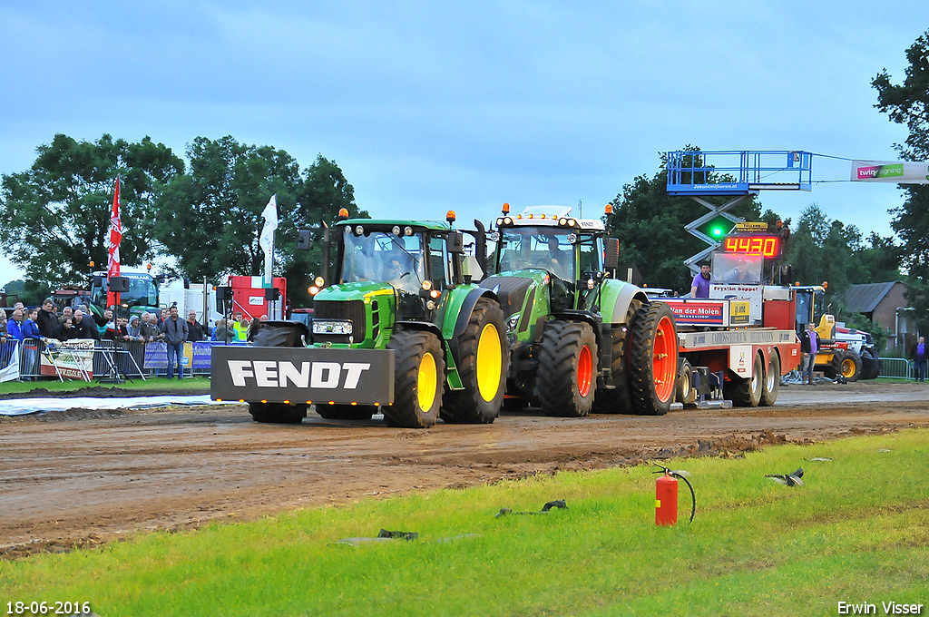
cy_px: 308
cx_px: 464
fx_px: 3325
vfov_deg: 10.6
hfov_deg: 15.9
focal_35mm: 129
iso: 1000
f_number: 5.6
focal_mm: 86
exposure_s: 1/100
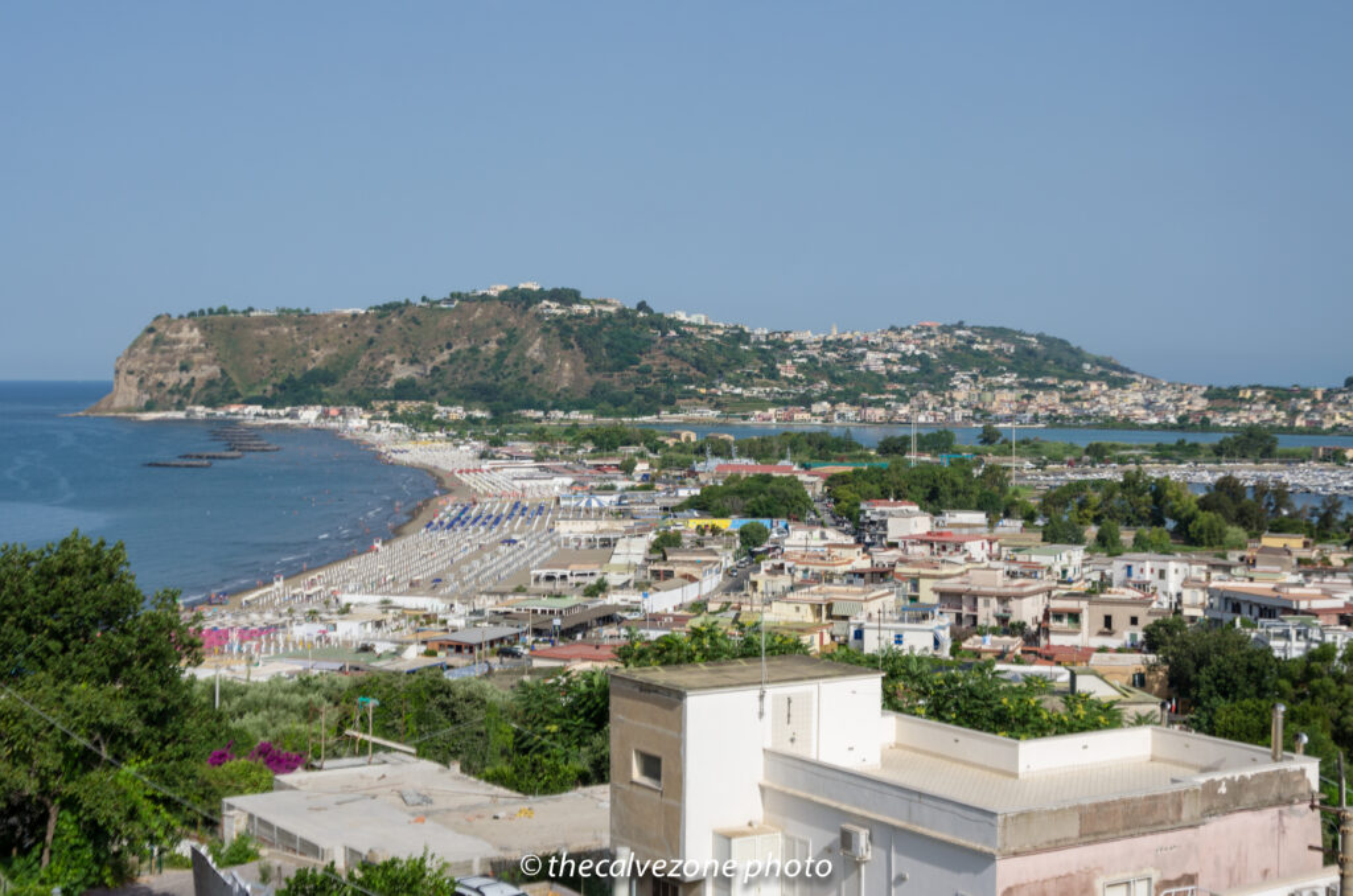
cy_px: 448
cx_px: 676
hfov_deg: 39.0
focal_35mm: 51
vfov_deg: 26.4
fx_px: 1913
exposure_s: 1/800
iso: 200
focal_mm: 34
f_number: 9
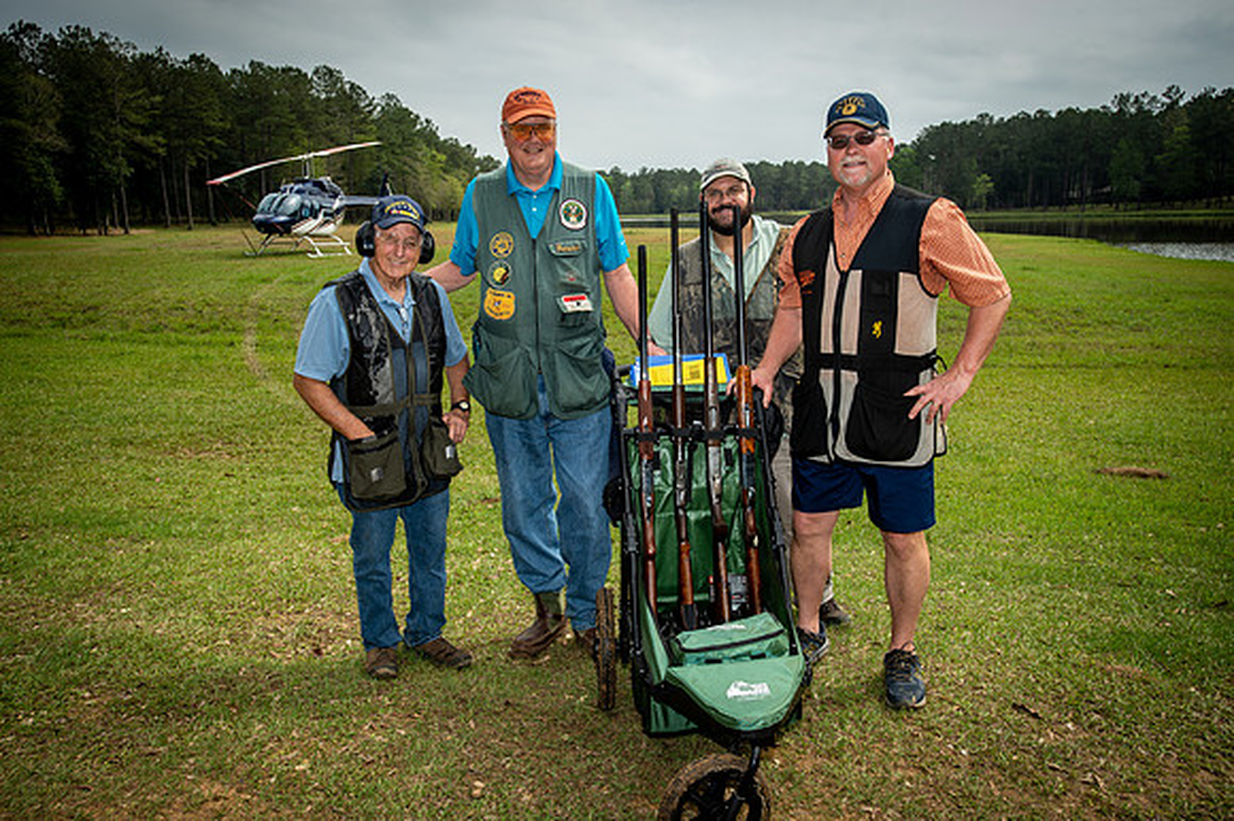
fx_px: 959
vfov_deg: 46.4
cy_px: 410
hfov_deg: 65.5
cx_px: 617
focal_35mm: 28
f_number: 6.3
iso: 125
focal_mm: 28
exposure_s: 1/250
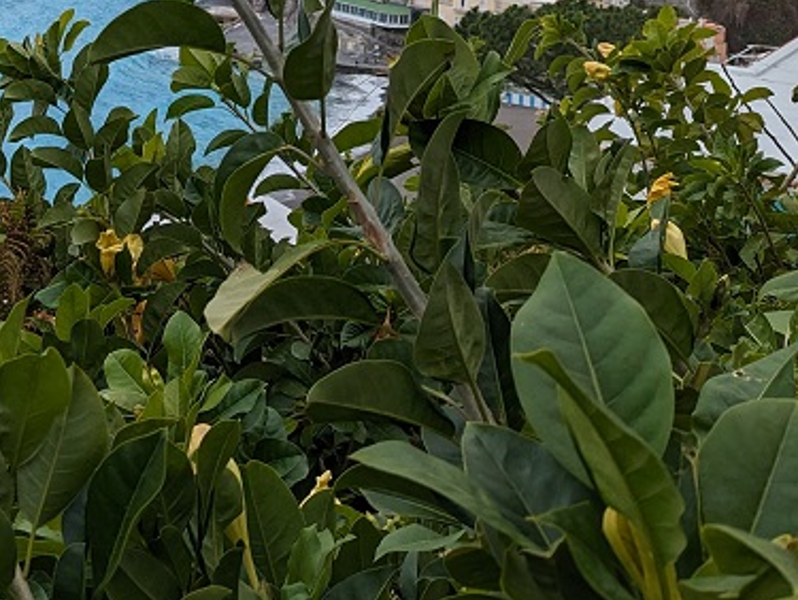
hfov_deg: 28.4
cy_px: -104
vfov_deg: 21.5
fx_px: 1477
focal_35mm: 64
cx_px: 2
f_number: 1.85
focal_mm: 6.81
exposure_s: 1/1572
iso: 45
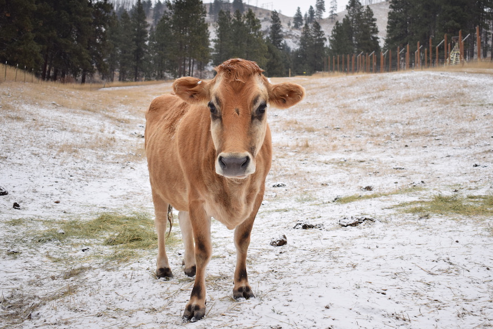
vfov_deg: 30.8
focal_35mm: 44
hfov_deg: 44.8
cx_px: 273
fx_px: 597
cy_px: 151
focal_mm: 25
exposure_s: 1/250
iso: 320
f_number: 4
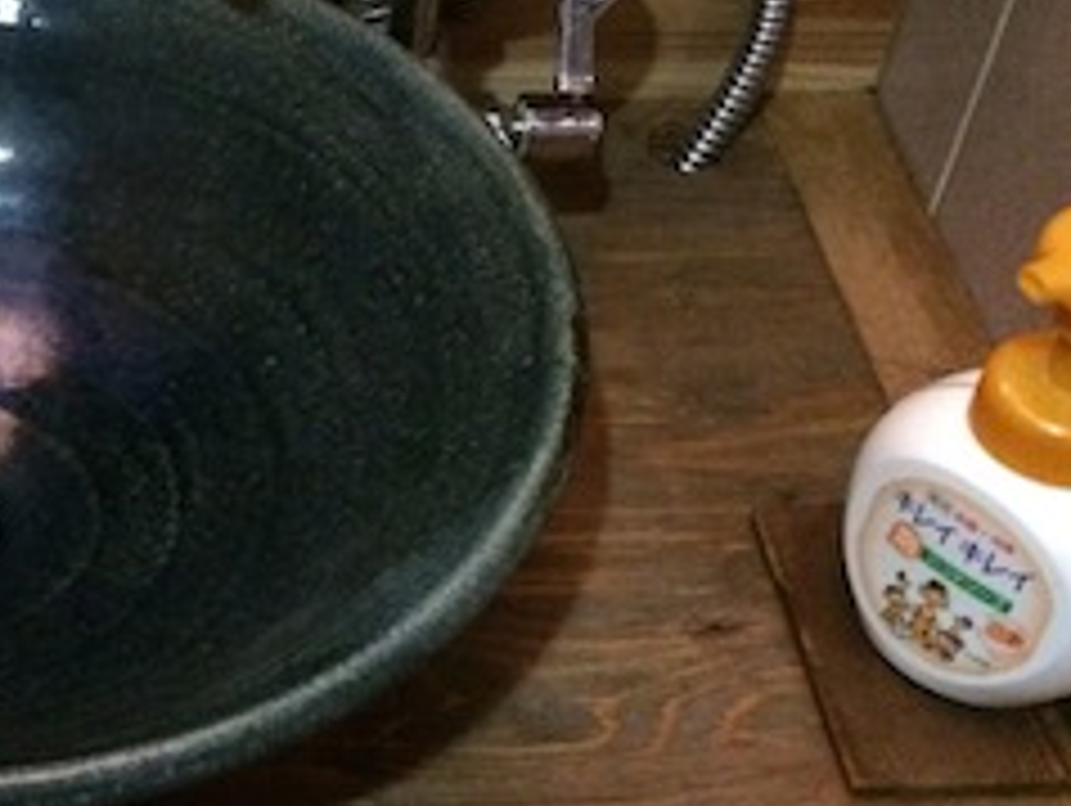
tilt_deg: -45.2
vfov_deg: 21.3
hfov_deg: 26.6
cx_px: -7
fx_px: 2137
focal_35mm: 69
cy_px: 371
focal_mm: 4.15
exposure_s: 1/17
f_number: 2.2
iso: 500
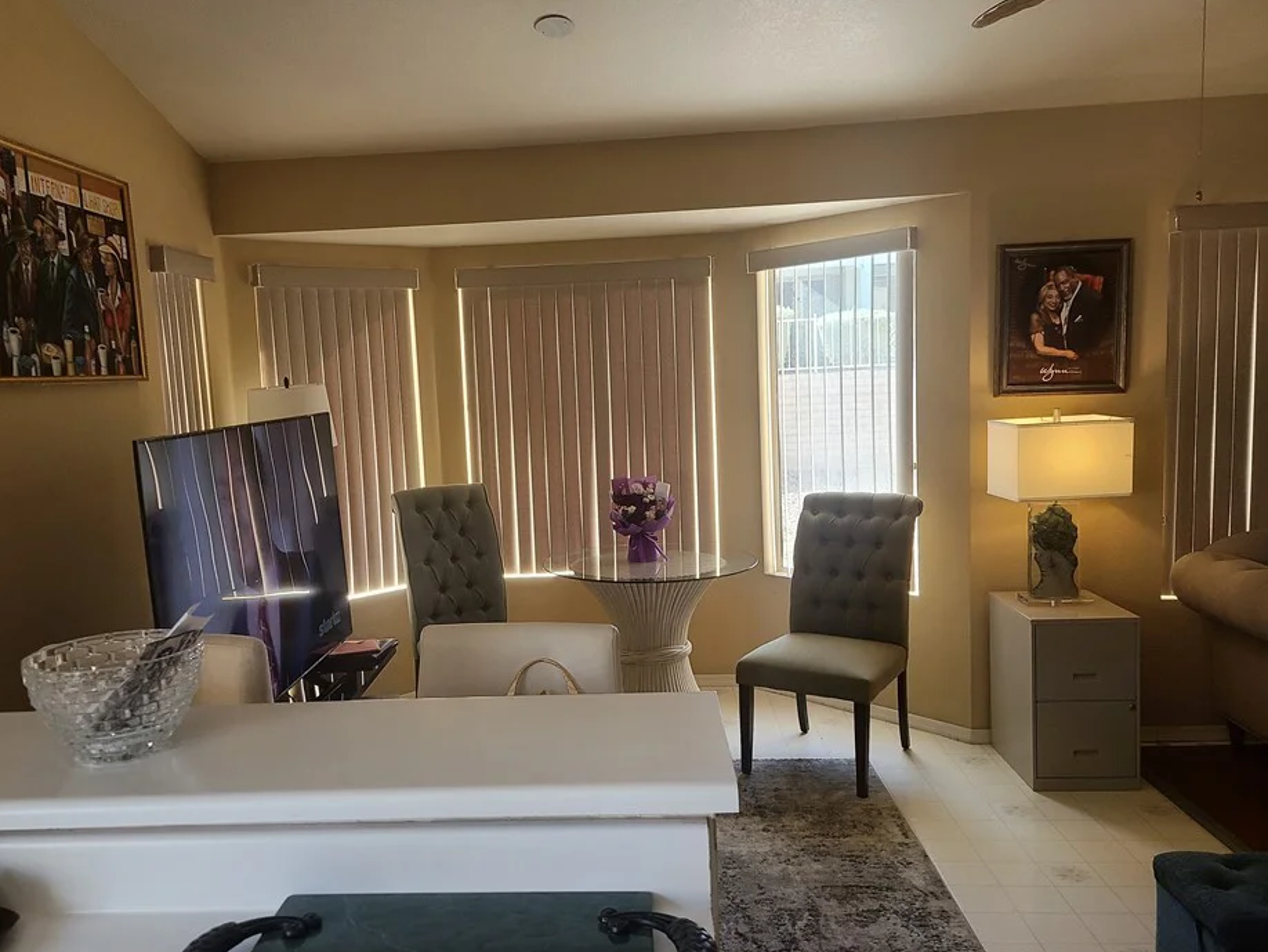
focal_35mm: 29
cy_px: 496
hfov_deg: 61.5
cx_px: 575
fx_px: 1063
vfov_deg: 48.2
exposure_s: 1/120
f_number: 1.8
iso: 80
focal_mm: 5.4
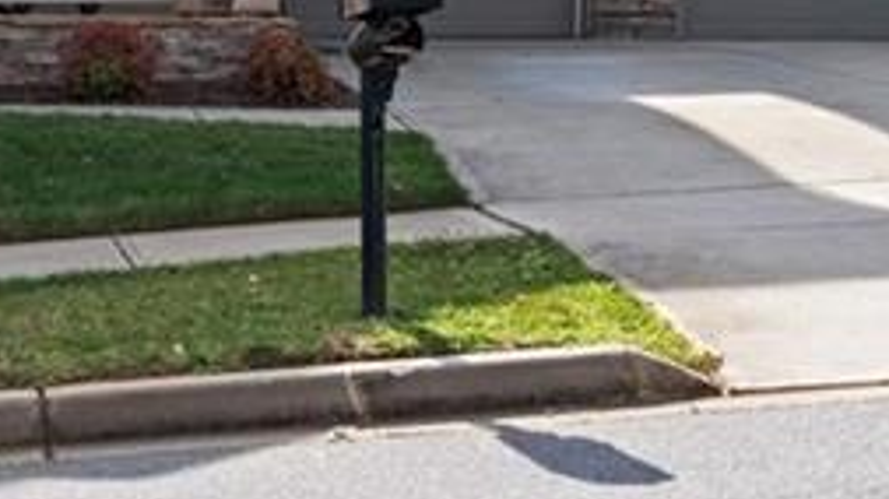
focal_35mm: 89
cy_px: -495
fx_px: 2097
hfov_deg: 22.6
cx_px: -88
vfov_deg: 12.1
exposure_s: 1/2500
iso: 200
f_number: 8
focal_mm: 14
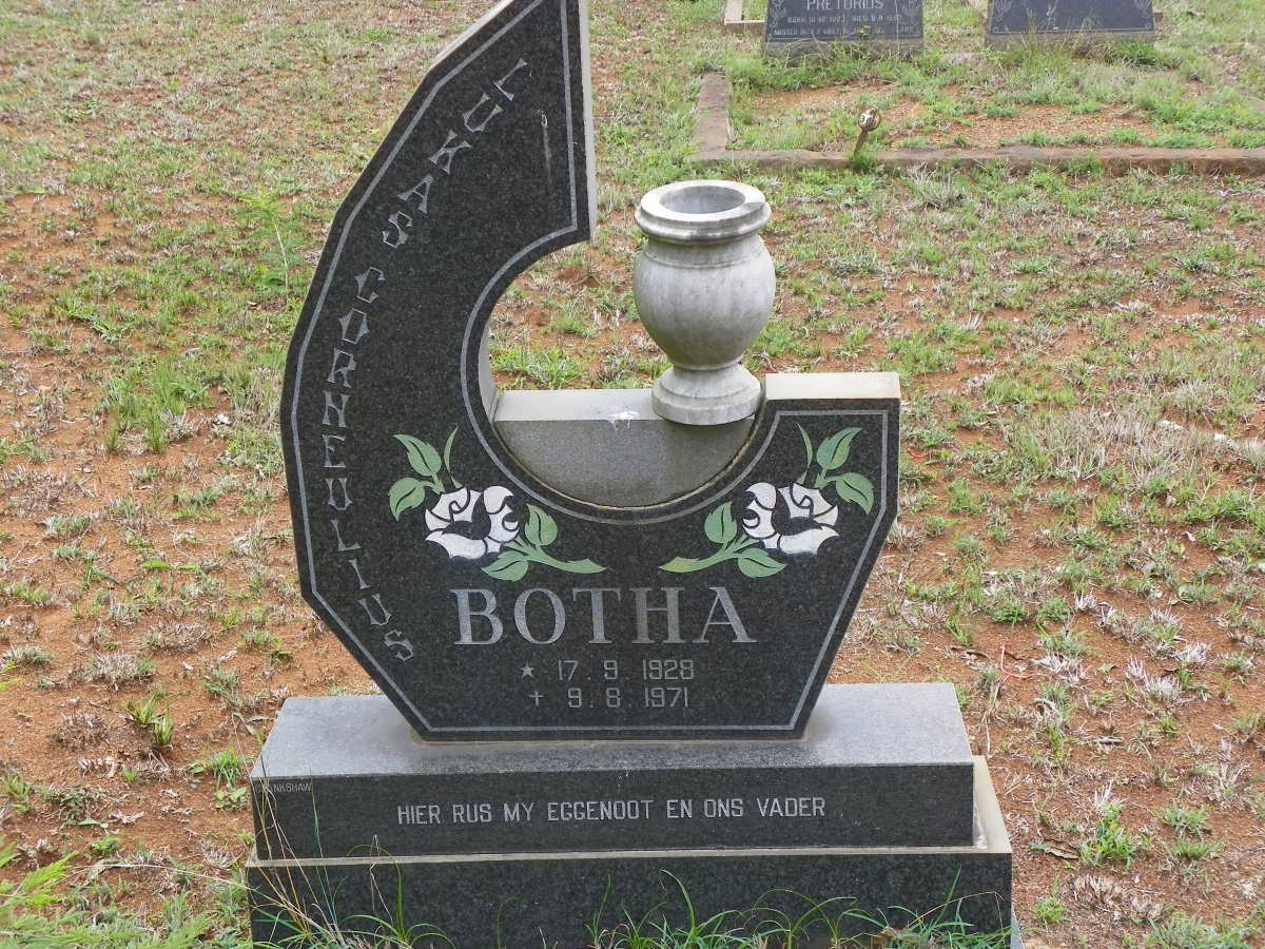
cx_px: 632
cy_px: 474
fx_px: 1973
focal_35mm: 54
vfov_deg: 27.0
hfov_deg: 35.5
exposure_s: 1/200
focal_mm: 9.6
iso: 64
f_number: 3.5
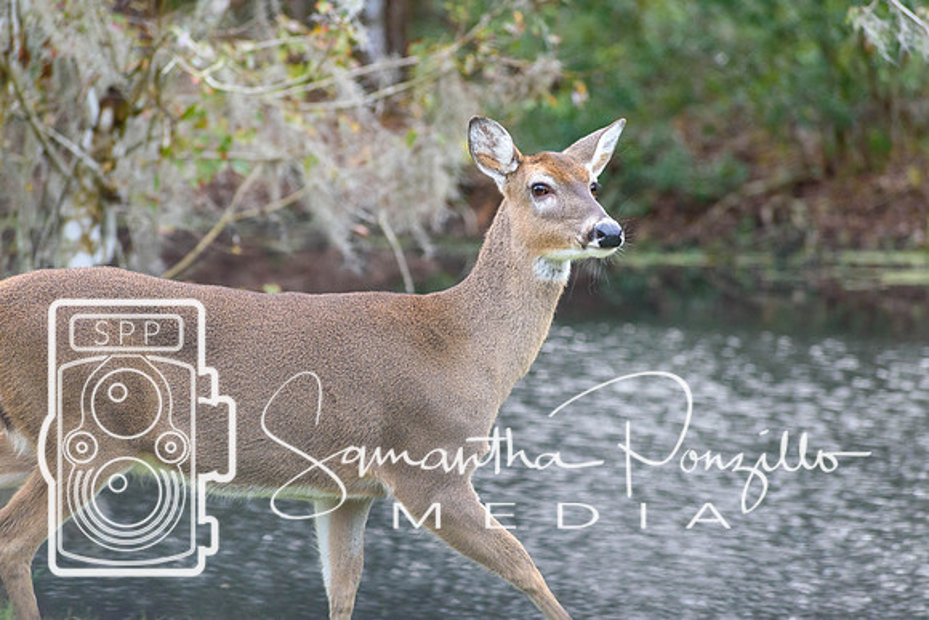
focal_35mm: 235
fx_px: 6076
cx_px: 464
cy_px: 310
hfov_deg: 8.7
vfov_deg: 5.8
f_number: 5
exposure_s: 1/800
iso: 800
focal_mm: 155
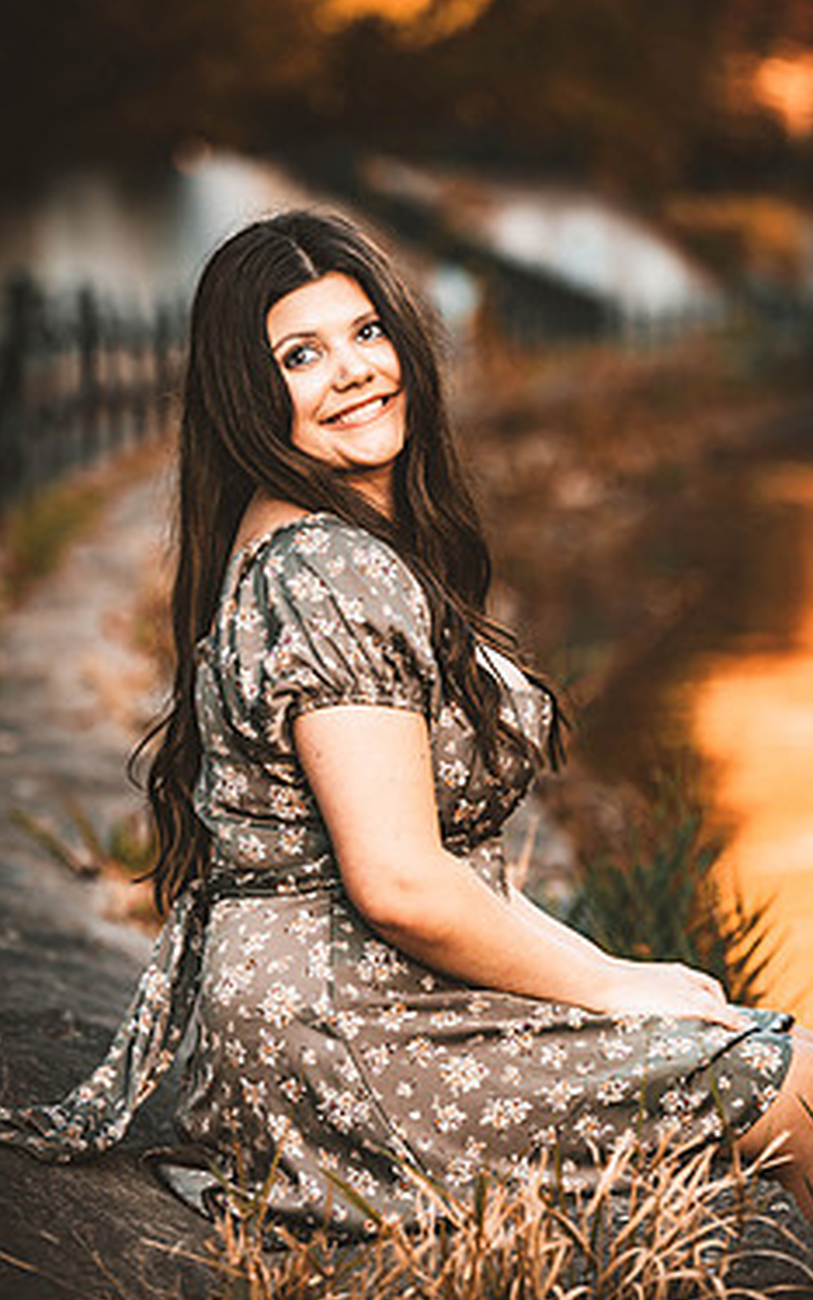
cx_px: 448
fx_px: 5207
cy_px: 647
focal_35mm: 147
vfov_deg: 14.2
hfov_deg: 8.9
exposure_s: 1/400
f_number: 2.8
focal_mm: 120
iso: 400
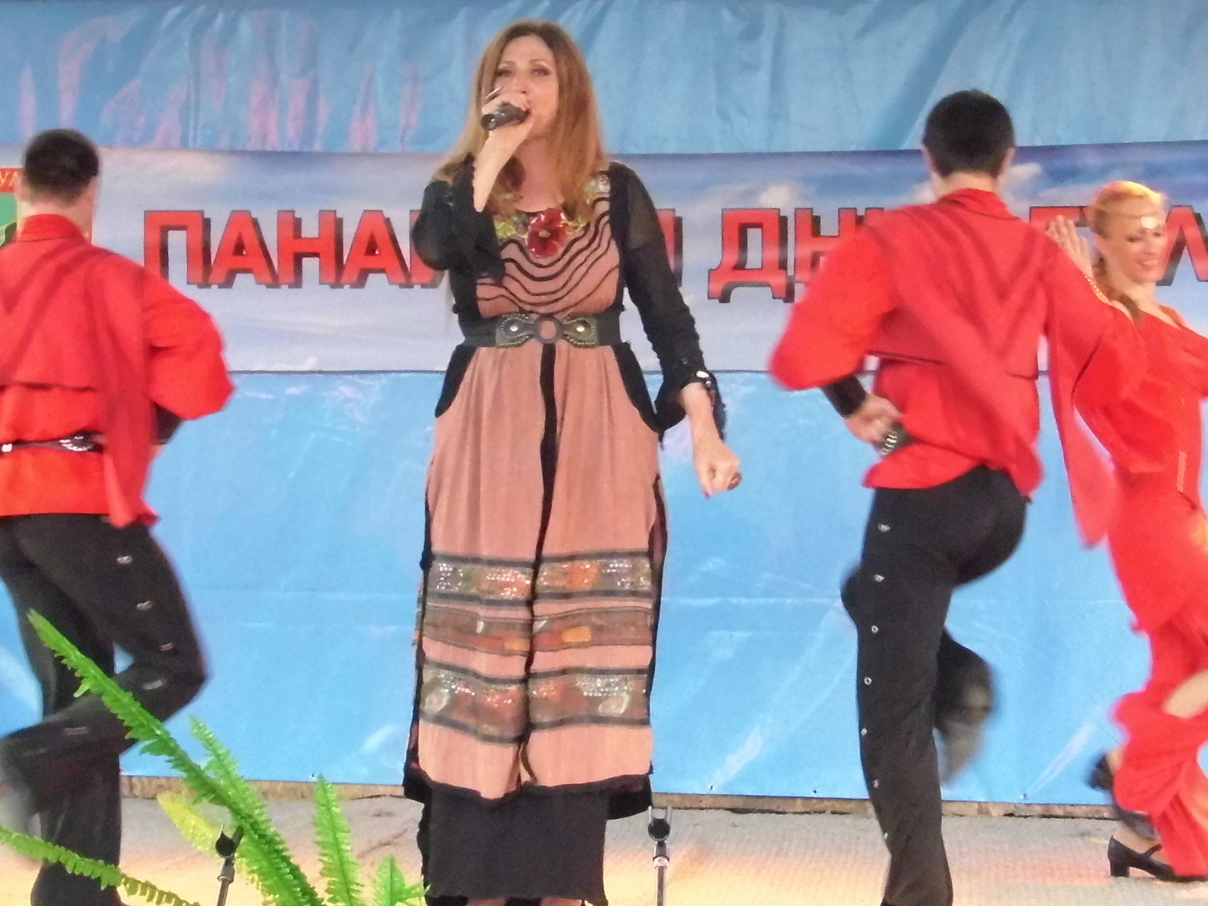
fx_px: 2862
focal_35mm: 82
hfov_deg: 23.8
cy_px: 410
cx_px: 602
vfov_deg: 18.0
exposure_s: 1/60
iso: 800
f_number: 3.5
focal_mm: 7.7
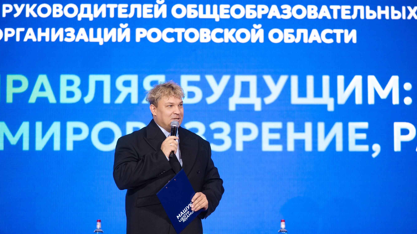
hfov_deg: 18.2
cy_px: 128
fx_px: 1305
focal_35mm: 118
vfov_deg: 10.3
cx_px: 208
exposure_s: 1/250
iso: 320
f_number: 1.4
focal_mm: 75
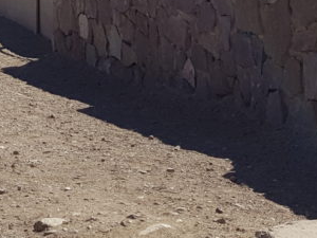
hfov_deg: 16.5
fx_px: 1016
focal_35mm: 111
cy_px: -227
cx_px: -125
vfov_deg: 12.0
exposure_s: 1/2584
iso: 40
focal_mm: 4.2
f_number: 1.7
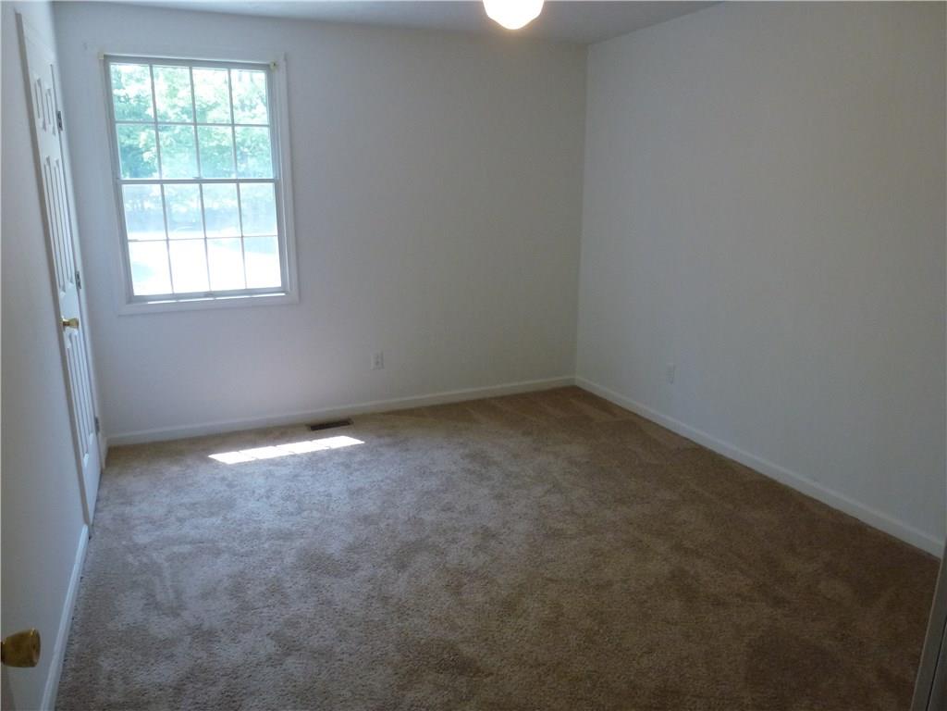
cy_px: 356
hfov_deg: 71.6
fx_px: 657
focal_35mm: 24
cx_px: 474
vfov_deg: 56.8
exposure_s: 1/60
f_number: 3.3
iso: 250
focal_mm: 4.3
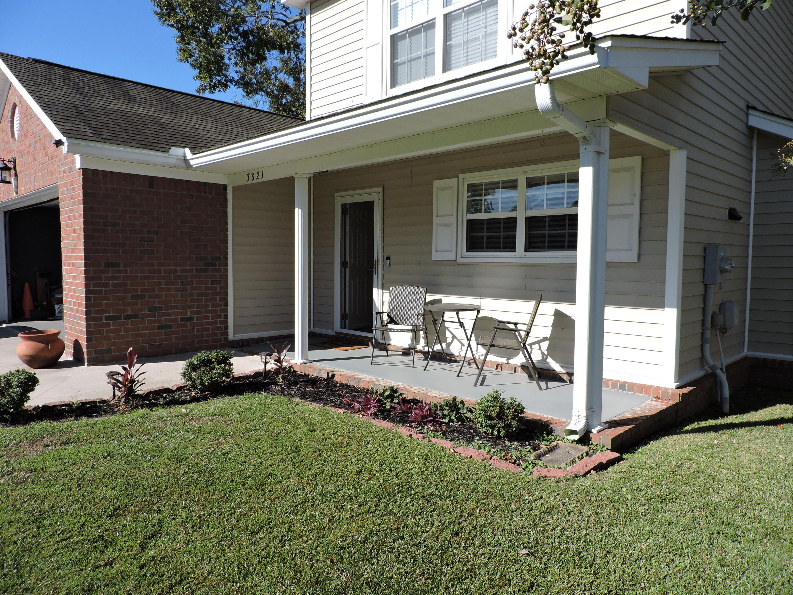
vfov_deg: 56.8
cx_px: 396
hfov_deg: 71.6
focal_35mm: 24
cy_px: 298
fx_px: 550
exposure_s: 1/1000
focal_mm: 4.3
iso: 100
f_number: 3
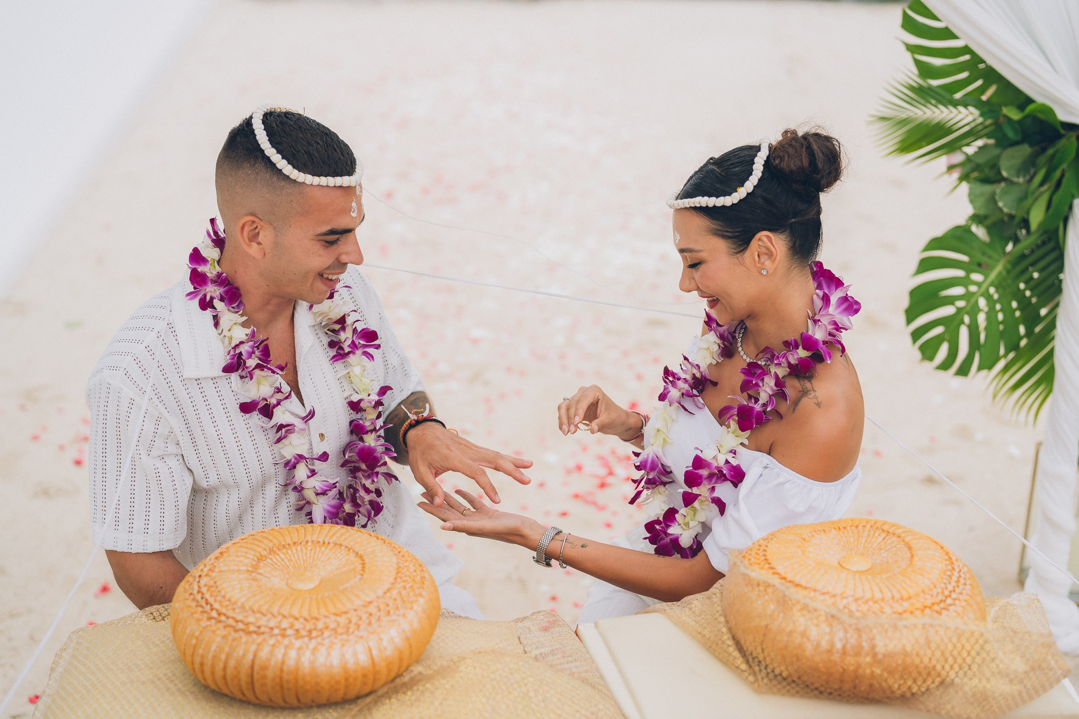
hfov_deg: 37.8
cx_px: 567
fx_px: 1576
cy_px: 378
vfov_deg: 25.7
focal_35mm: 53
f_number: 2
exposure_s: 1/500
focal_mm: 50
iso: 125
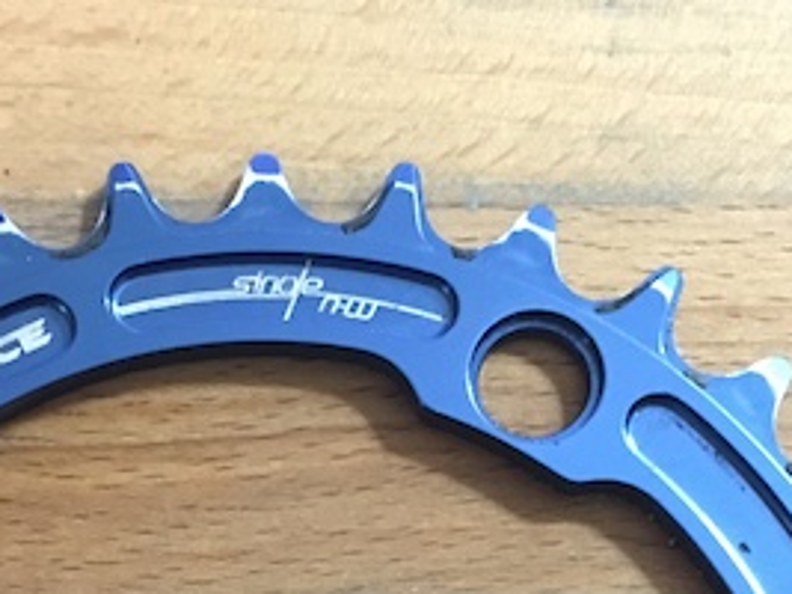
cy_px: 870
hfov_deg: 22.5
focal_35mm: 87
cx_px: 300
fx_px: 1990
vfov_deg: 15.7
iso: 400
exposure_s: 1/15
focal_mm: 4.15
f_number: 2.2
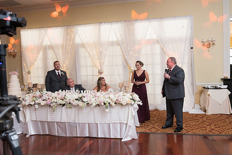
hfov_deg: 61.9
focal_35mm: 30
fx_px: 193
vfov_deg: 43.6
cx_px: 116
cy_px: 78
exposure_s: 1/125
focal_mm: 30
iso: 1400
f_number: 5
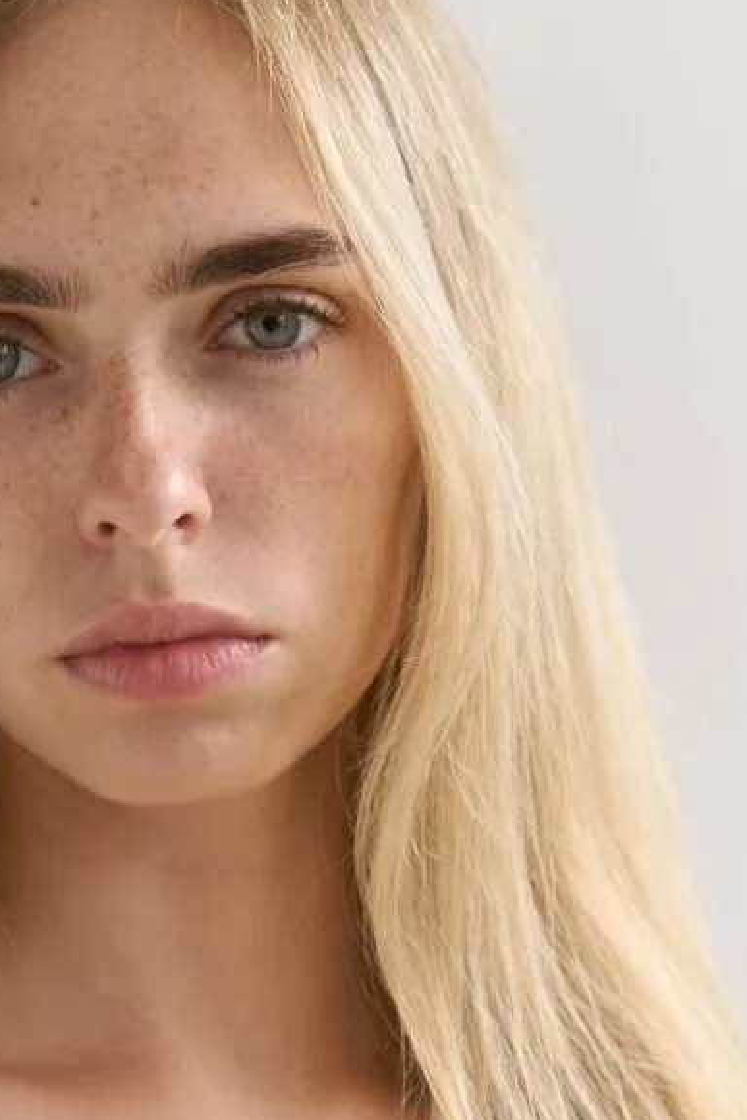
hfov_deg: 11.4
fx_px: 3732
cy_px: 699
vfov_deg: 17.0
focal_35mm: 120
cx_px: 213
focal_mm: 68
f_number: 4.5
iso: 500
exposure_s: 1/250
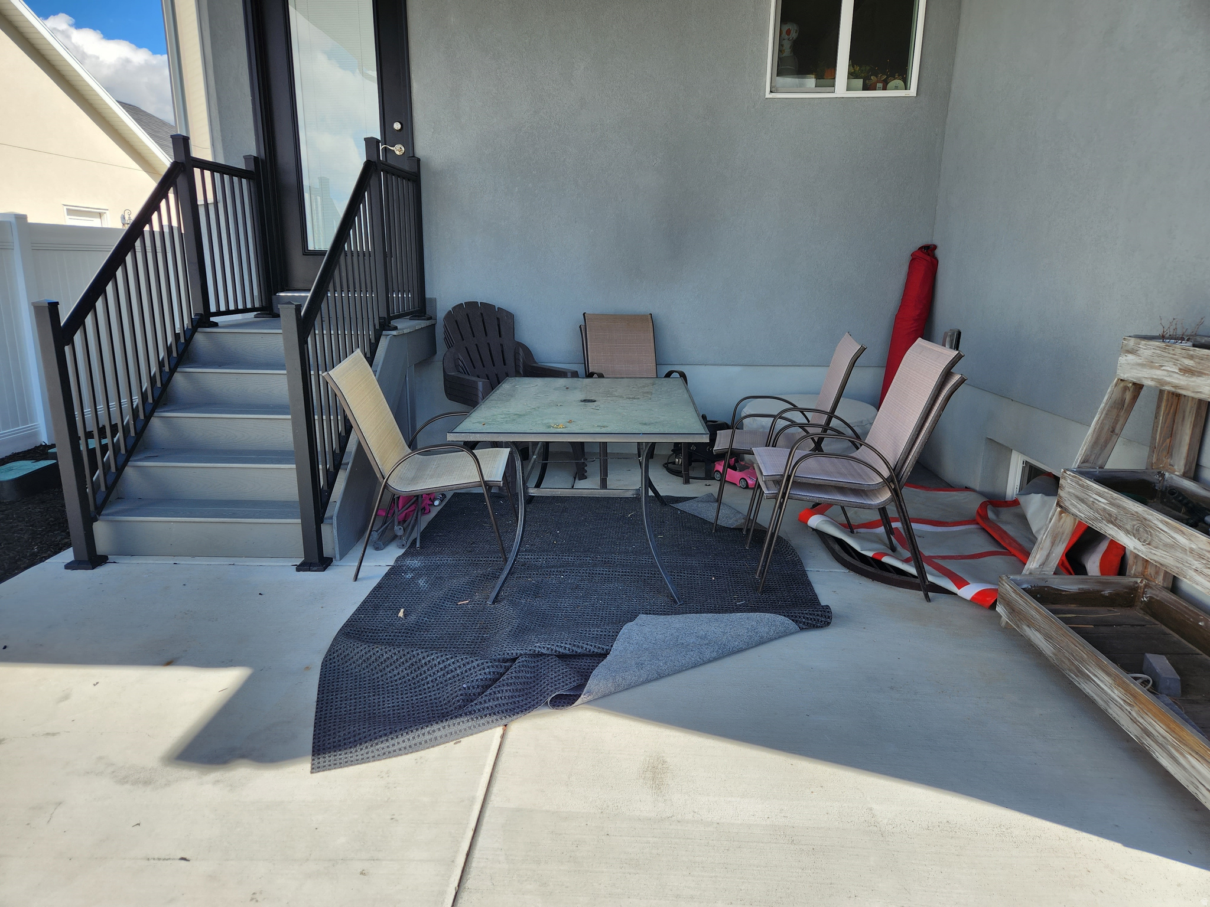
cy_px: 454
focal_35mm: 23
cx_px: 605
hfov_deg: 73.9
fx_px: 804
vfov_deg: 58.9
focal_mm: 5.4
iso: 20
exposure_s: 1/818
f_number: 1.8
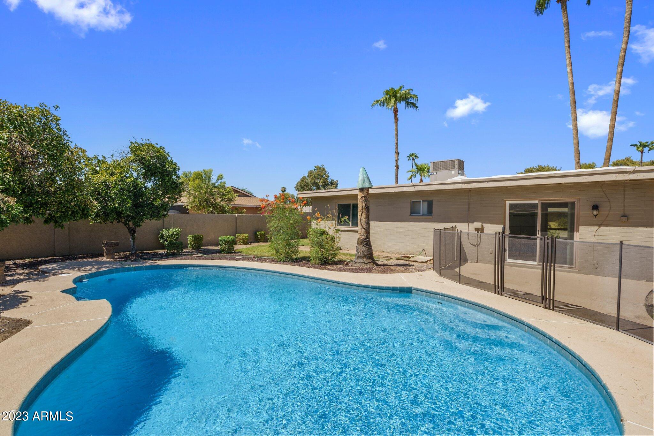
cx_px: 327
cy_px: 218
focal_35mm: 16
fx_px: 291
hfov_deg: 96.7
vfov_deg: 73.7
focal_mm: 16
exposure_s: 1/250
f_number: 13
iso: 400
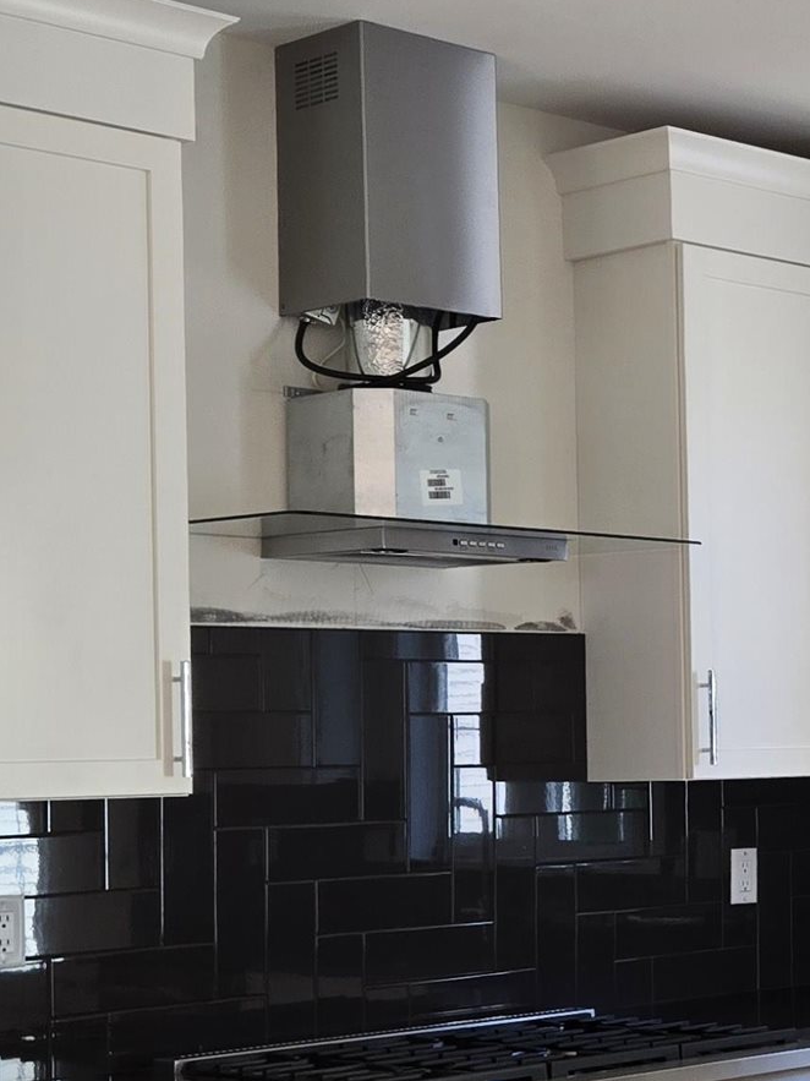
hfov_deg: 17.1
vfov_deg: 24.3
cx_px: 1113
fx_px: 2497
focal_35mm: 80
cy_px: 738
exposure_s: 1/180
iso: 100
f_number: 1.8
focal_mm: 5.4
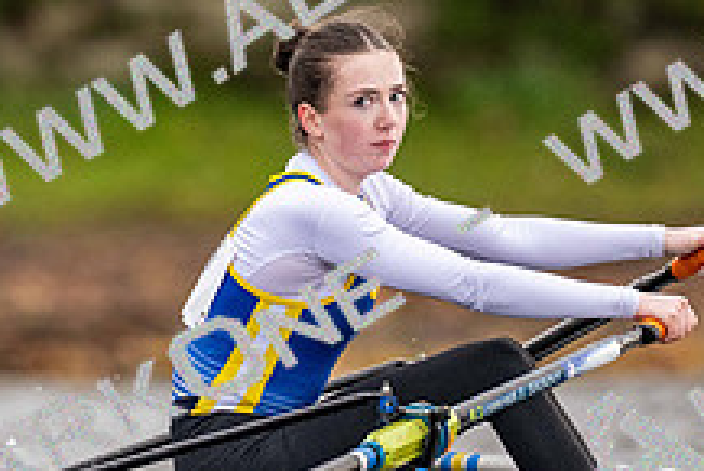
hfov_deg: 1.3
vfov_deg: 0.9
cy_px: 239
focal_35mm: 1604
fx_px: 31387
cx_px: 308
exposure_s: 1/2500
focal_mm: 600
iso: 2200
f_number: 4
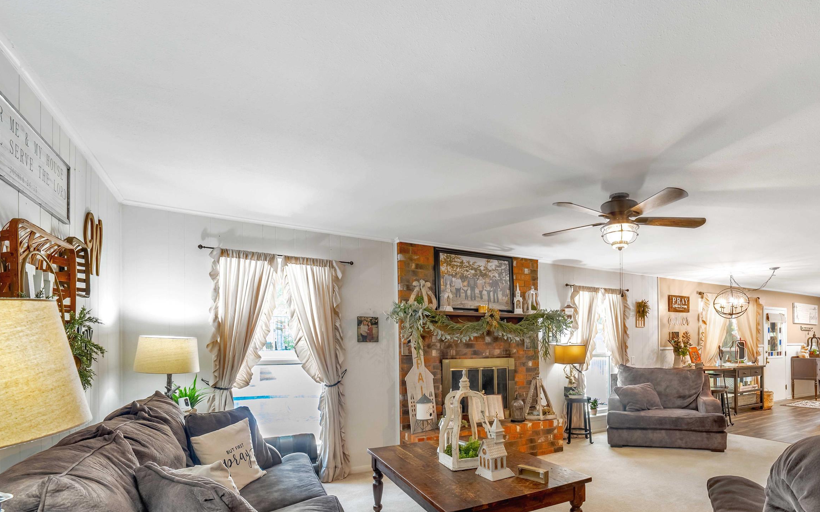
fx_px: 425
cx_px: 516
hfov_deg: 86.1
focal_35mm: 19
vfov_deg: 60.5
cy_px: 348
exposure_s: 1/30
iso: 800
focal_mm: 14
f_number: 8
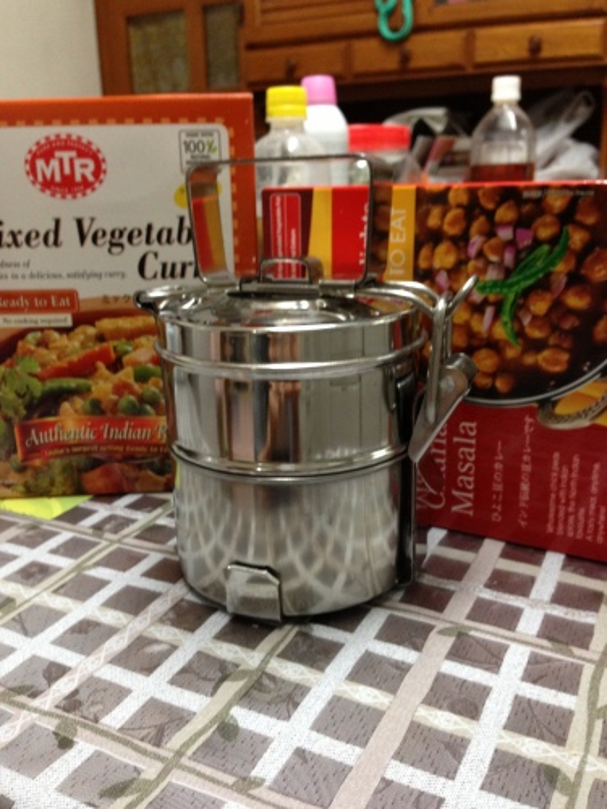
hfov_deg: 42.9
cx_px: 304
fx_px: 772
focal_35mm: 33
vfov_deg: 55.4
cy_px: 404
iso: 200
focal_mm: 4.13
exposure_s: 1/20
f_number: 2.4
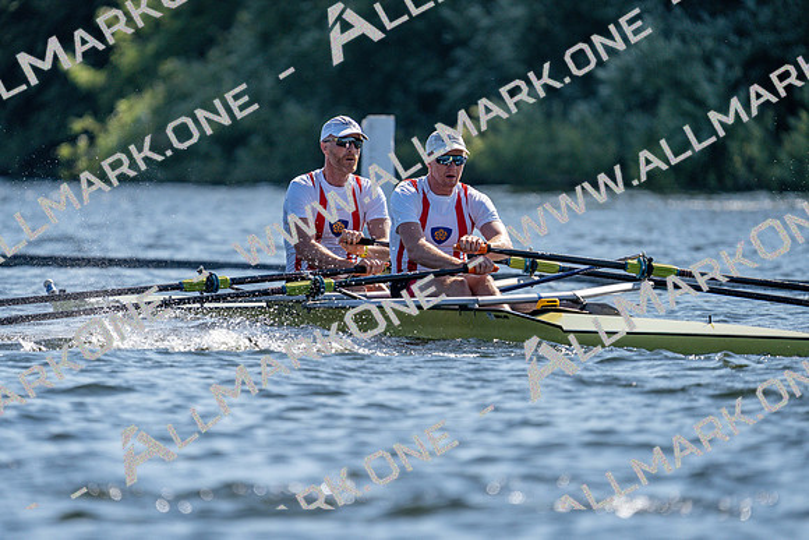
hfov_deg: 4.2
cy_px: 270
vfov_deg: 2.8
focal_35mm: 493
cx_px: 404
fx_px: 11081
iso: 250
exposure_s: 1/1600
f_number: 6.3
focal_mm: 493
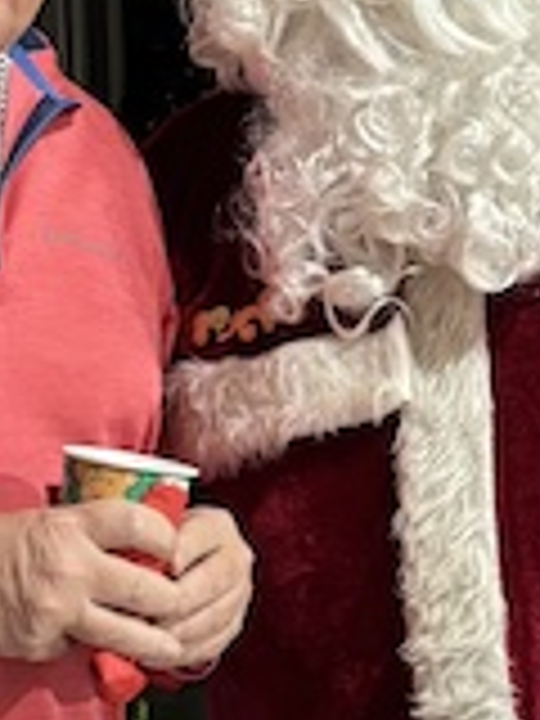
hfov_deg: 17.7
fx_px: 1685
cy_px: -90
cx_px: 547
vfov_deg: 22.6
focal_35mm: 81
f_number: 1.6
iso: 500
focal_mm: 5.96
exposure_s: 1/30
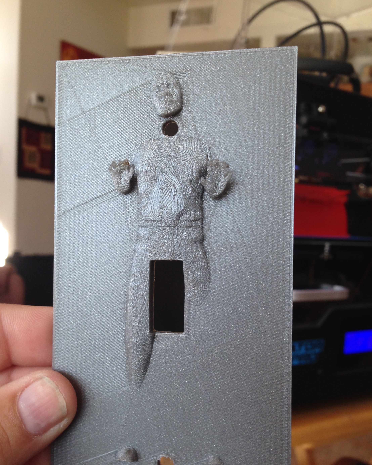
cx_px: 181
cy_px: 263
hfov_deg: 39.1
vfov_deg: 47.8
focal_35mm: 38
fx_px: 523
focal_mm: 4.12
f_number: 2.4
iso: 64
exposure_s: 1/60
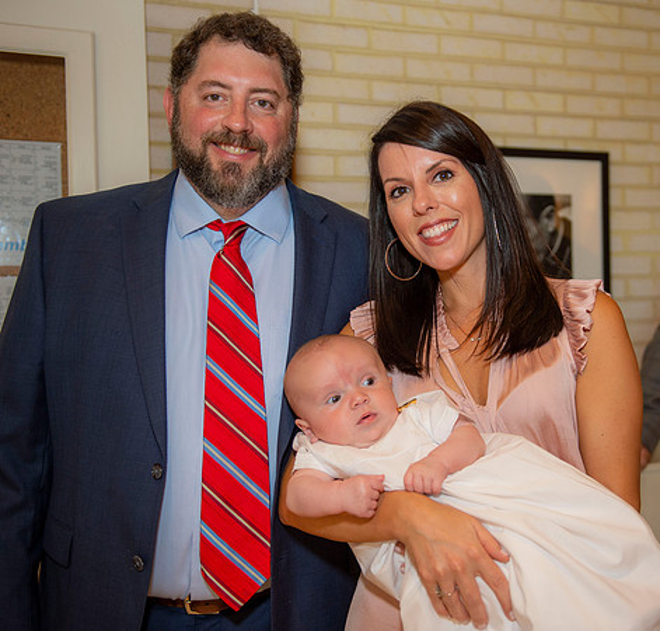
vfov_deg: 36.8
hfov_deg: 38.1
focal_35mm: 45
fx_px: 949
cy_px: 315
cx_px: 412
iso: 1000
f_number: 2.8
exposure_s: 1/100
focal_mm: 36
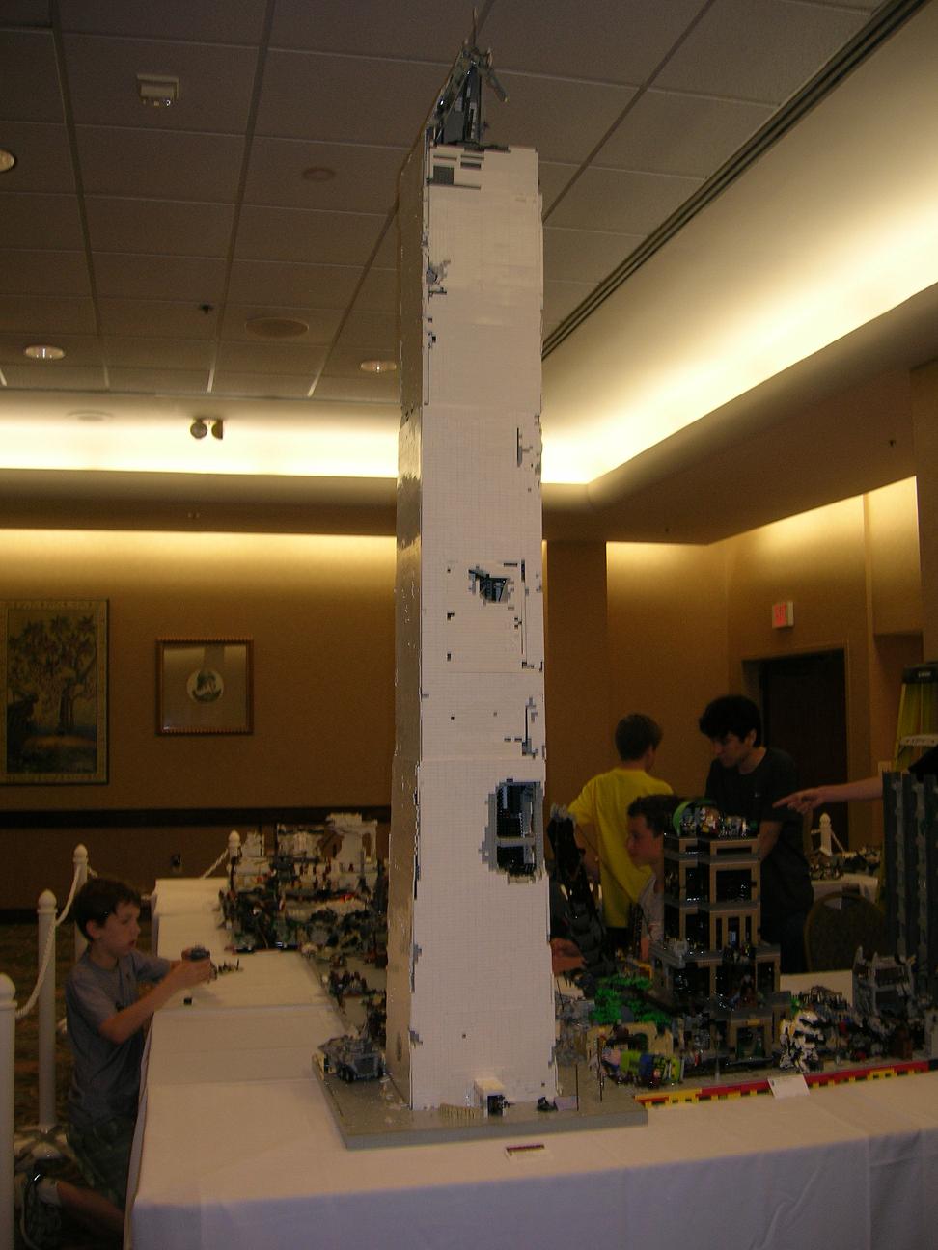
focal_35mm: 34
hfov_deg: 41.8
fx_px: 1228
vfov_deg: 54.0
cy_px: 625
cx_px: 469
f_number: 2.9
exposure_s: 1/30
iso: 50
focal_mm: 5.7
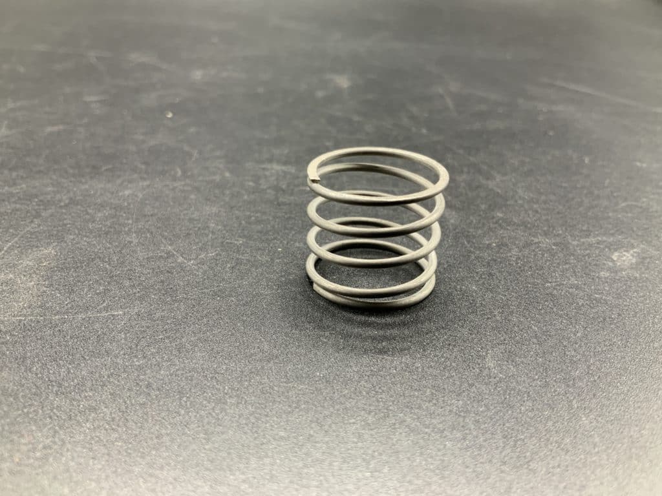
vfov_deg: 48.2
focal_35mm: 29
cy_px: 248
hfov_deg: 61.7
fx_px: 555
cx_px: 331
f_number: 1.8
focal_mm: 3
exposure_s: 1/120
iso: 64
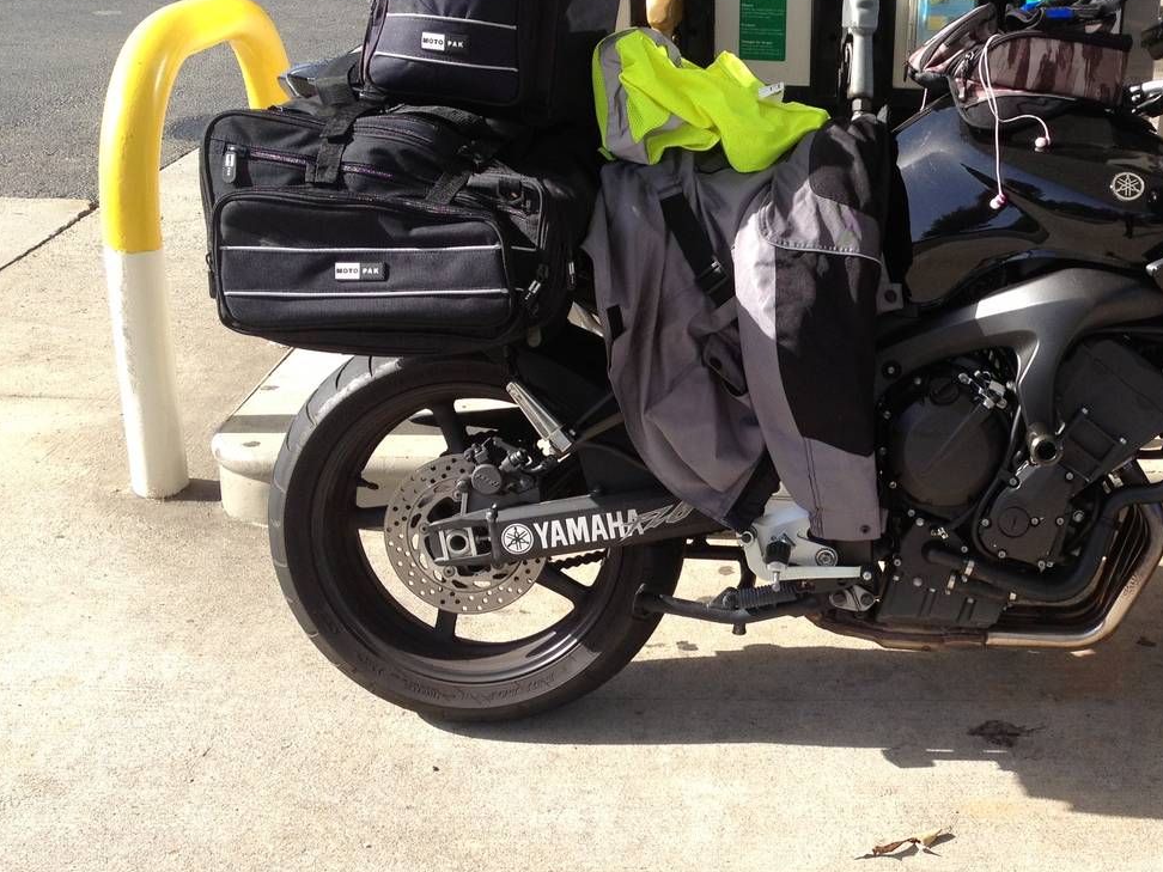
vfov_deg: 27.0
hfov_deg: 34.7
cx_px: 890
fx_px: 1814
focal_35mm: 54
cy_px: 425
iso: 50
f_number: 2.4
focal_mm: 4.28
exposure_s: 1/587
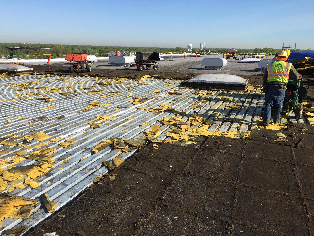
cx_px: 157
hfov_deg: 61.7
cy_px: 118
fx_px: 263
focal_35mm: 29
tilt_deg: -14.5
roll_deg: -2.5
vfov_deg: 48.2
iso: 32
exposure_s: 1/1721
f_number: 2.2
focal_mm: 4.15
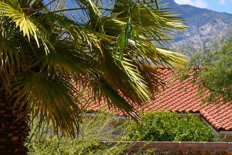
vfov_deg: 5.8
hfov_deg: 8.7
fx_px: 1515
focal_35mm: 235
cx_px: 13
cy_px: 184
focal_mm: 35
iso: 100
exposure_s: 1/320
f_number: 9
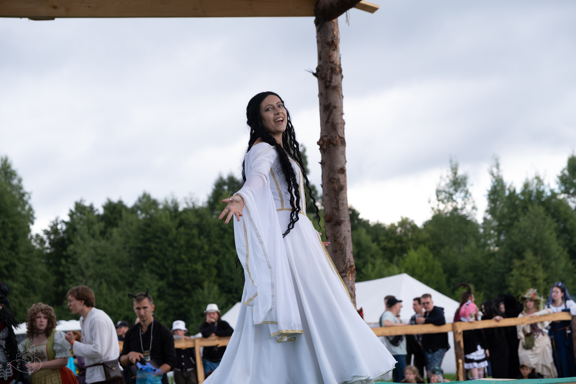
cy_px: 192
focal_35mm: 83
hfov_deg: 24.5
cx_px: 288
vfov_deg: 16.5
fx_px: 1328
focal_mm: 55
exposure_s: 1/1000
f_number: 3.6
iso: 800
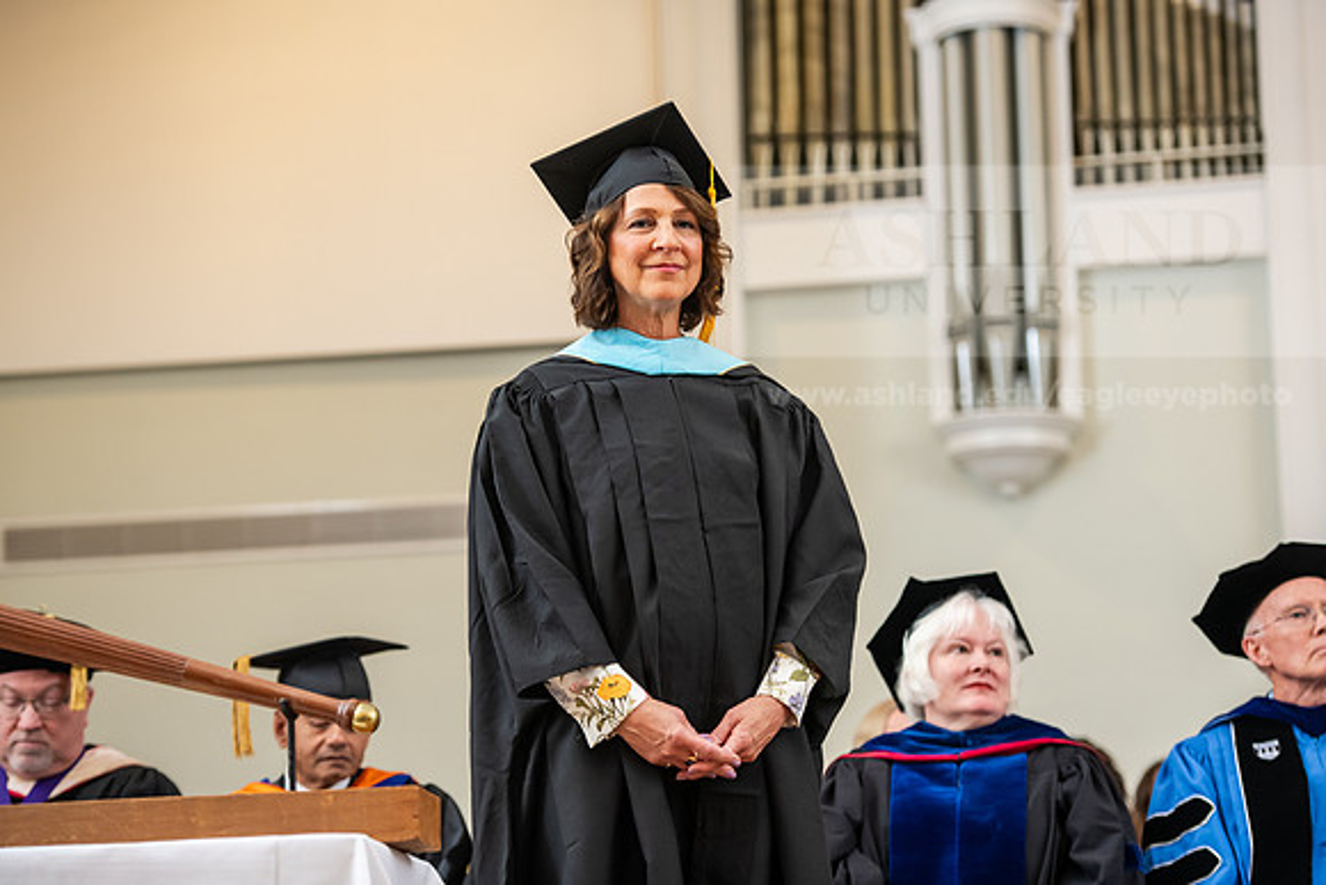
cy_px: 442
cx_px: 663
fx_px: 4052
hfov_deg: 18.6
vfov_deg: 12.5
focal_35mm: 110
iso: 1250
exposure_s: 1/200
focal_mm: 110
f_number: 3.2
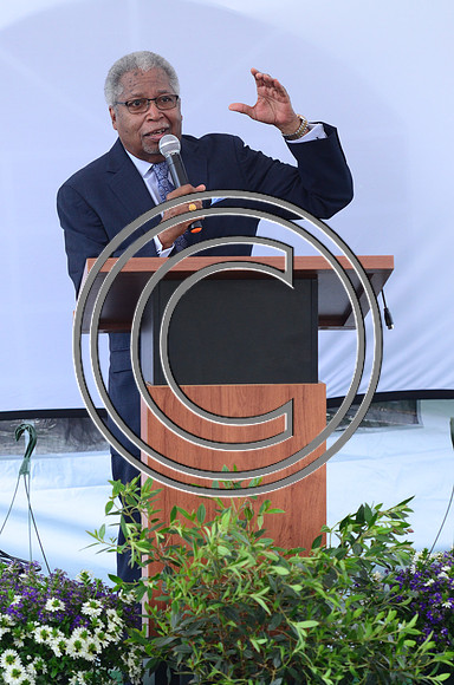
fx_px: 3307
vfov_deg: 11.8
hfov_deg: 7.9
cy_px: 342
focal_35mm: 174
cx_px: 227
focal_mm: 116
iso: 800
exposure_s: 1/200
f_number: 2.8
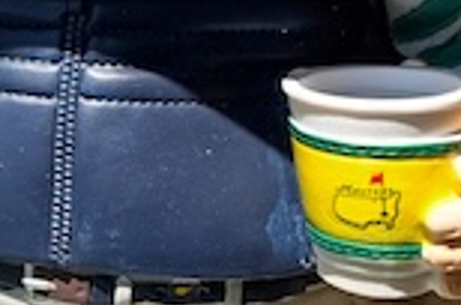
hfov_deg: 14.1
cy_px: 48
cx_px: -431
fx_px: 1597
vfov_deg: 10.9
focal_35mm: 125
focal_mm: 16
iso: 800
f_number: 5.6
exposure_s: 1/2000
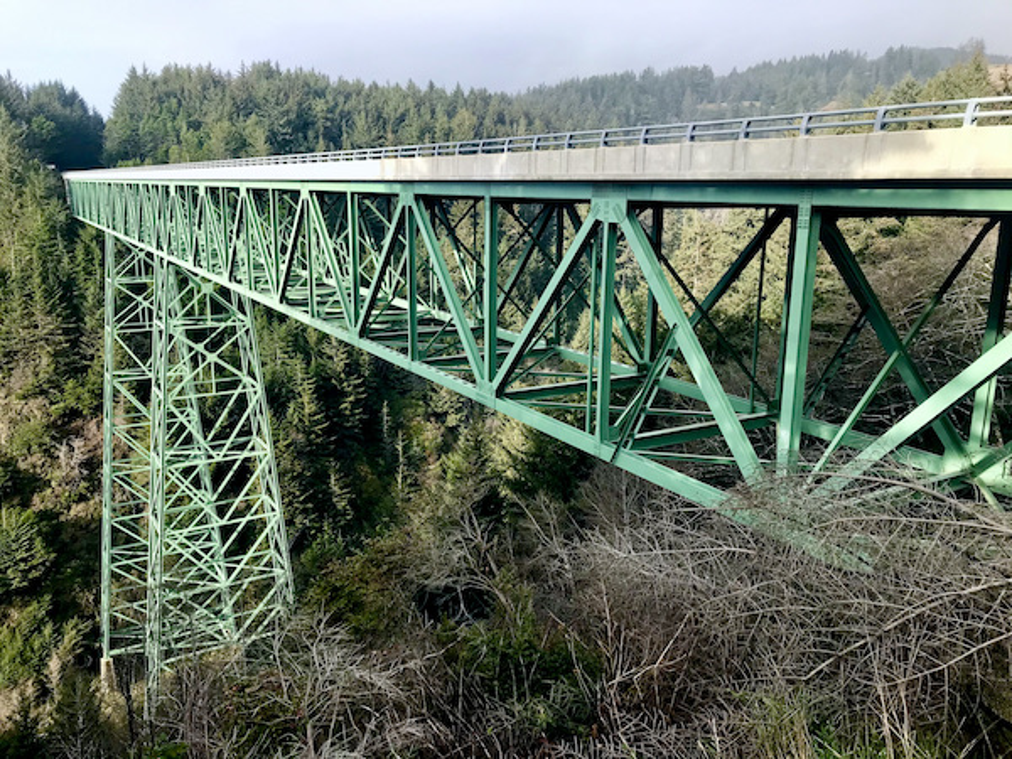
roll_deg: -0.5
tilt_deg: -12.9
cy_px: 380
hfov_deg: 63.4
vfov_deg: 49.7
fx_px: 819
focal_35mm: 28
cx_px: 506
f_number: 1.8
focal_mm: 3.99
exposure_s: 1/766
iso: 20
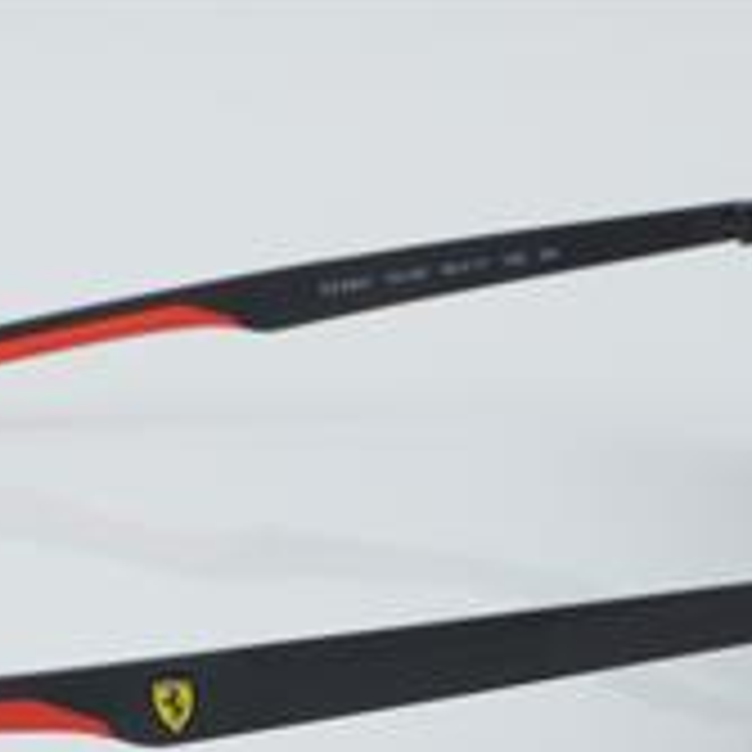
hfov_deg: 11.4
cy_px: 581
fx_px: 3760
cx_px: 180
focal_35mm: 153
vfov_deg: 11.4
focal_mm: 50
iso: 100
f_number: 32
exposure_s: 1/4
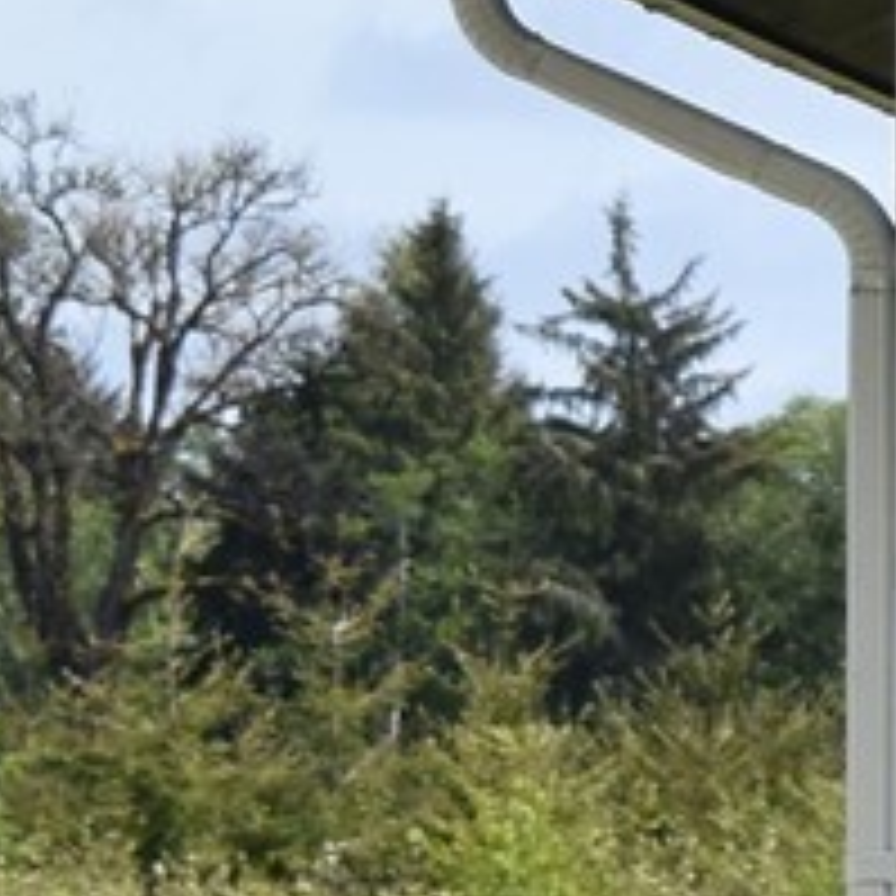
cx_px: 3429
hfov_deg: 3.8
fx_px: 12709
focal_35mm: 434
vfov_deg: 4.0
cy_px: 290
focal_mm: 40
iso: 100
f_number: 8
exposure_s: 1/250
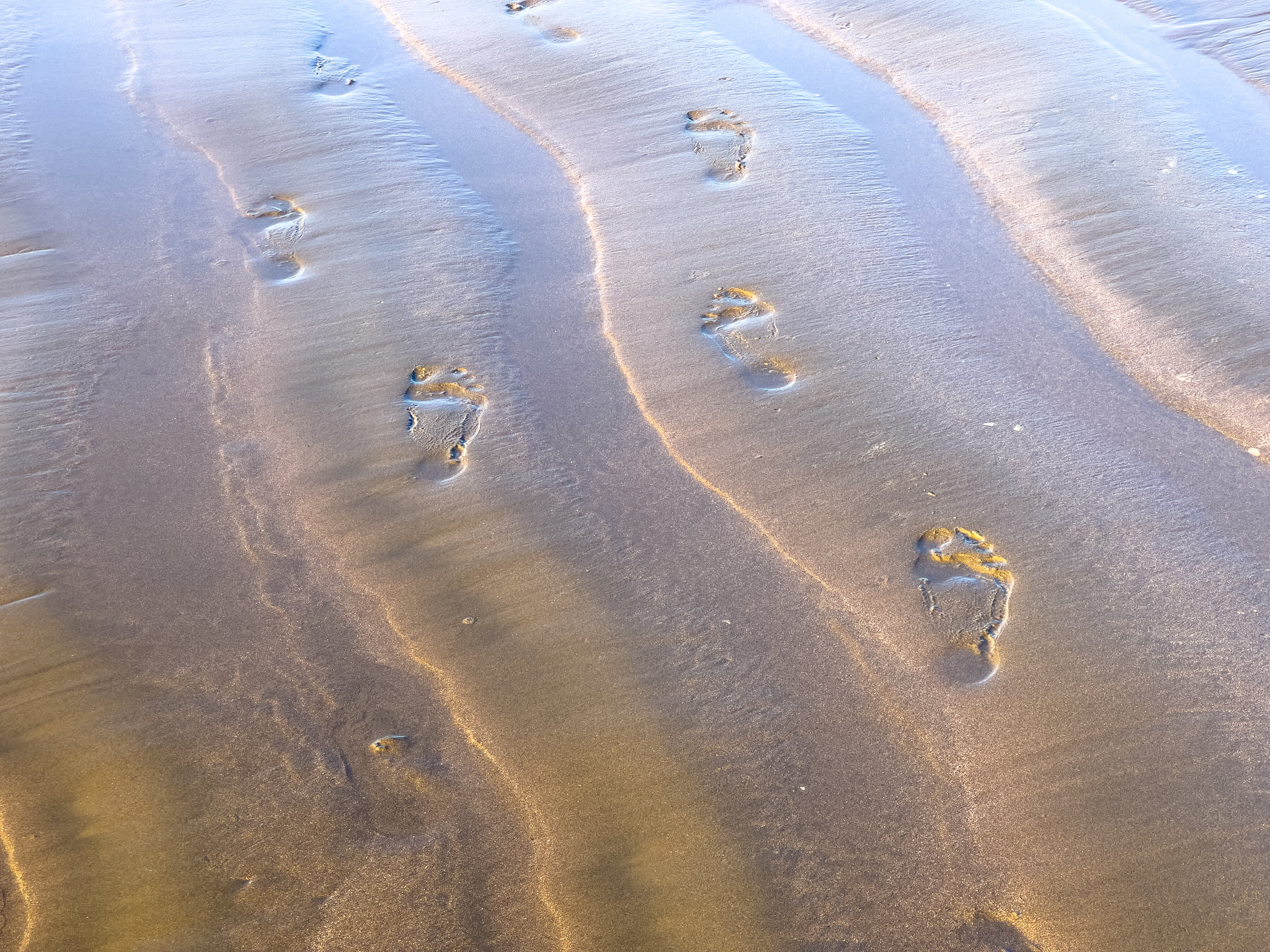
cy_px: 476
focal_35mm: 77
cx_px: 635
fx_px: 2825
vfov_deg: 19.1
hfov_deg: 25.3
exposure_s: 1/105
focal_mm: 9
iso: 32
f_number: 2.8
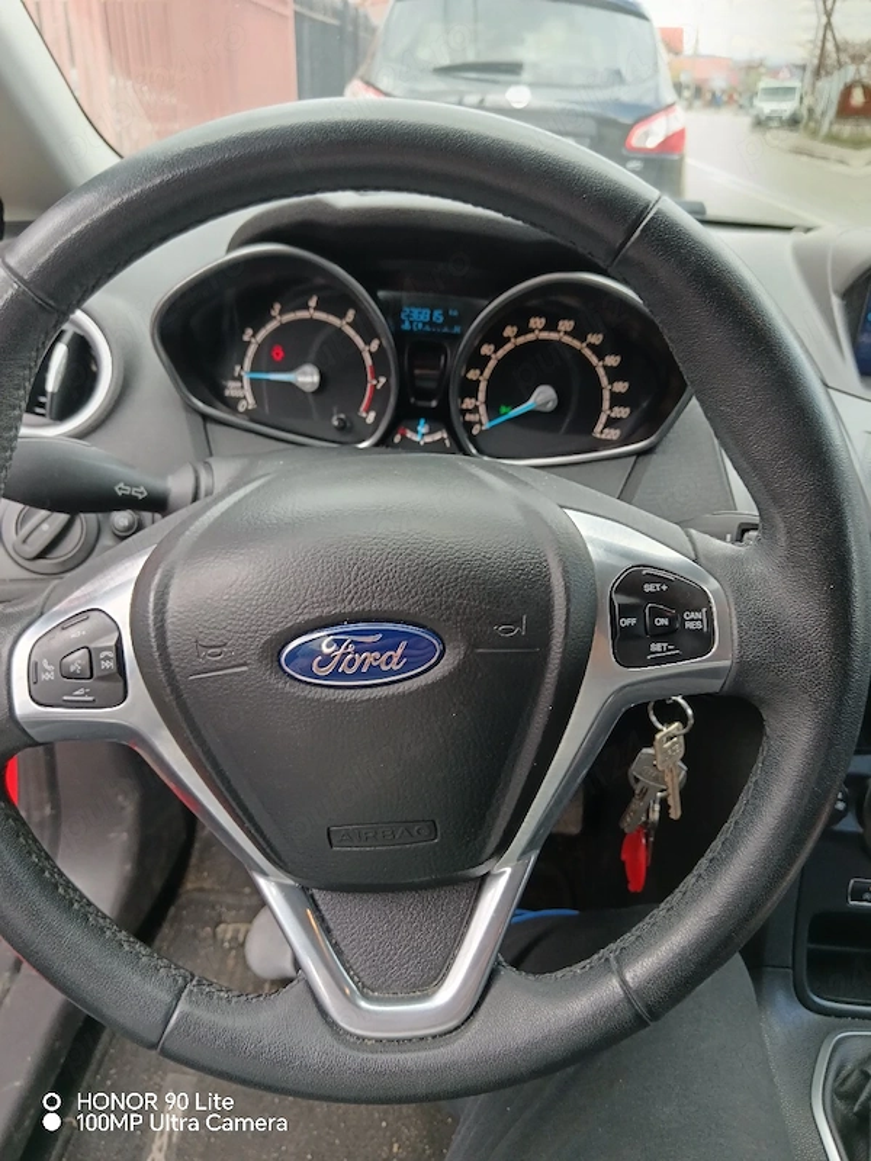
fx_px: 906
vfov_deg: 65.3
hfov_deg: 51.4
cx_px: 436
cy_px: 580
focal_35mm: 27
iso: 254
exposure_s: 1/101
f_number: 1.9
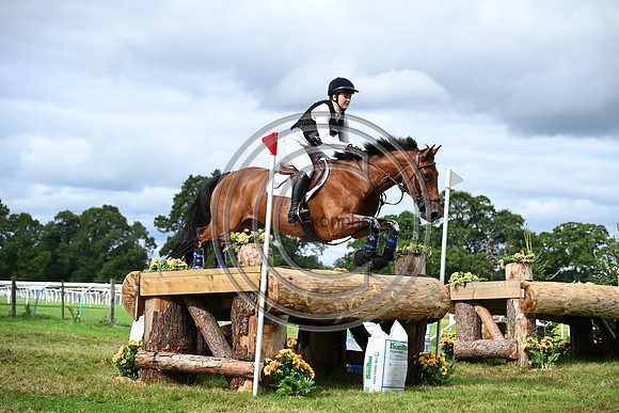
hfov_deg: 25.7
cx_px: 310
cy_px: 206
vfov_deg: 17.3
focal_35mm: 79
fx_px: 1359
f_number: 4.5
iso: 320
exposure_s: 1/1250
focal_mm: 79
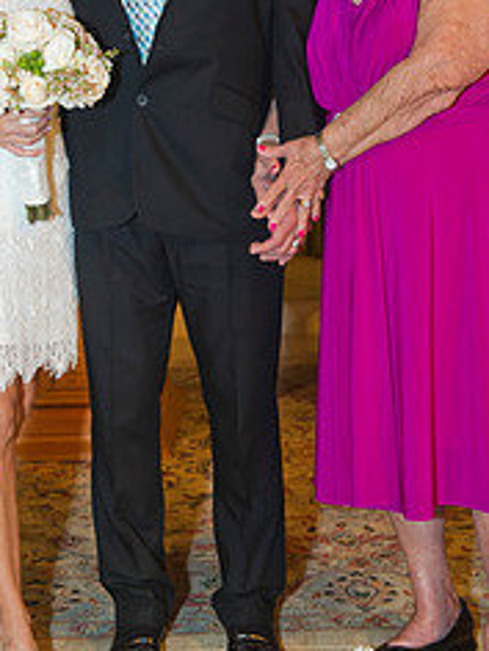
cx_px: 214
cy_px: 174
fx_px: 1450
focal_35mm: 77
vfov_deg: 25.1
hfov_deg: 19.1
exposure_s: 1/125
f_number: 5
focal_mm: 42
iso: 1250
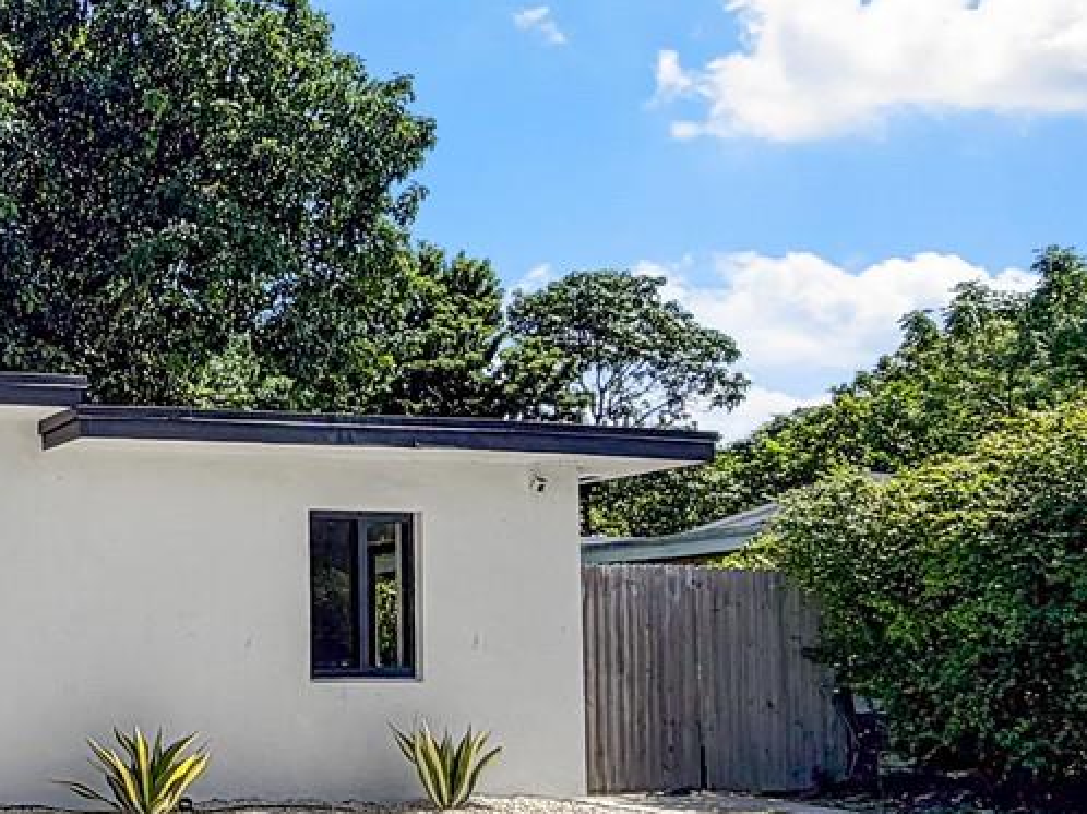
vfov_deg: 32.2
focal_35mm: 45
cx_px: -332
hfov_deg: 31.9
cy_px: 399
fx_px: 1412
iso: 20
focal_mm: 2.22
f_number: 2.2
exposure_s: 1/1050
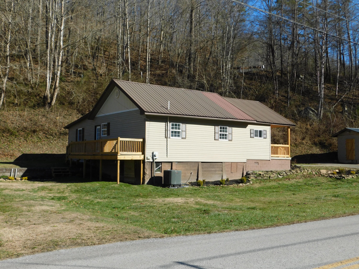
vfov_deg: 36.0
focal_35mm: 40
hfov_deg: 46.8
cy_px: 134
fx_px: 415
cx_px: 180
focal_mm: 7.1
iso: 125
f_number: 3.6
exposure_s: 1/1000
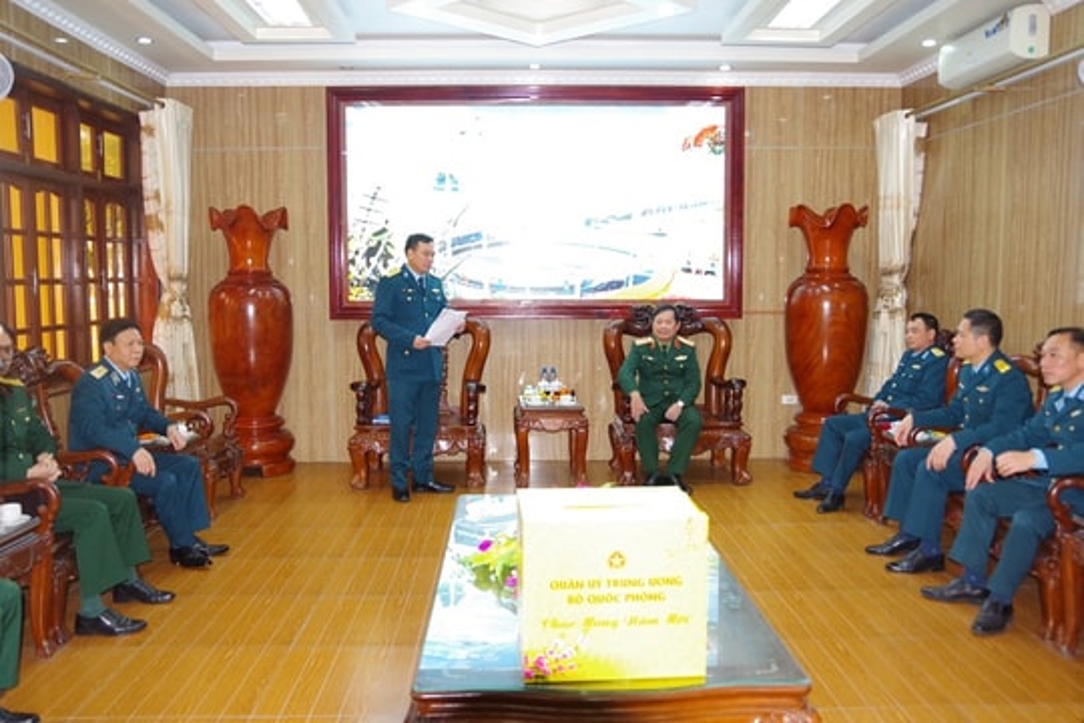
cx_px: 542
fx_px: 933
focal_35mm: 31
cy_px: 362
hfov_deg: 60.3
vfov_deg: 42.3
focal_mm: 21
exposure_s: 1/90
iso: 800
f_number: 5
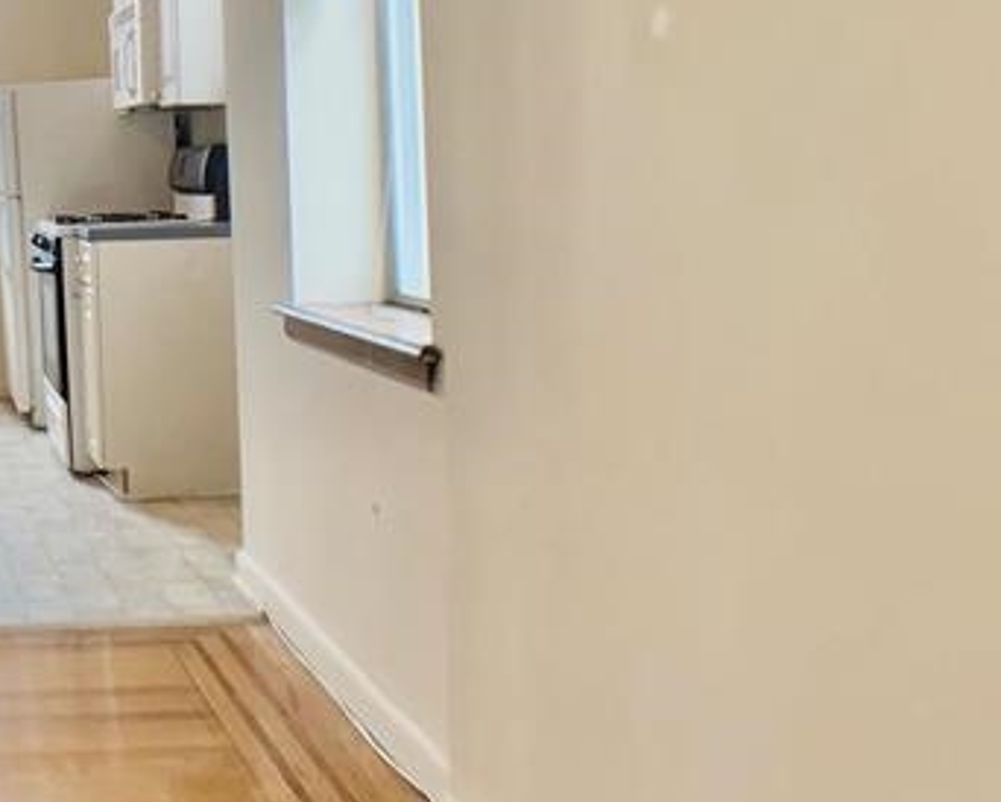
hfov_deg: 22.9
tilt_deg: +1.6
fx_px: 2253
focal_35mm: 76
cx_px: -214
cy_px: 111
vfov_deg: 19.9
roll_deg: +2.3
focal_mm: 4.25
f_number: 1.8
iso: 80
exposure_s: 1/121
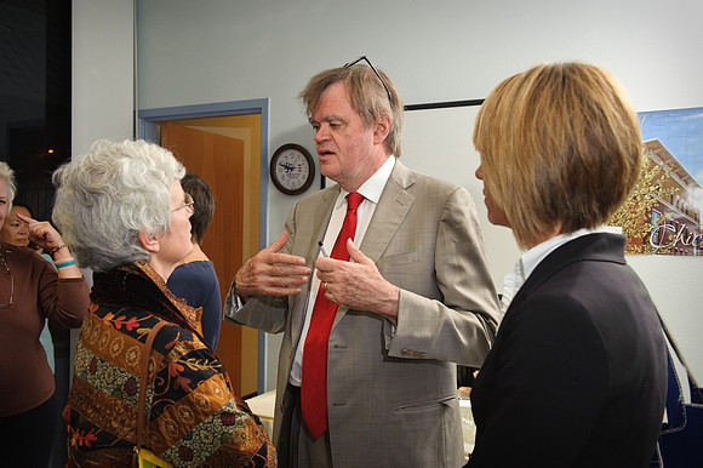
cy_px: 234
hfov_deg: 55.8
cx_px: 352
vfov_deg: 38.8
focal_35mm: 34
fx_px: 664
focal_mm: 34
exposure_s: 1/125
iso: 800
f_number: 5.6
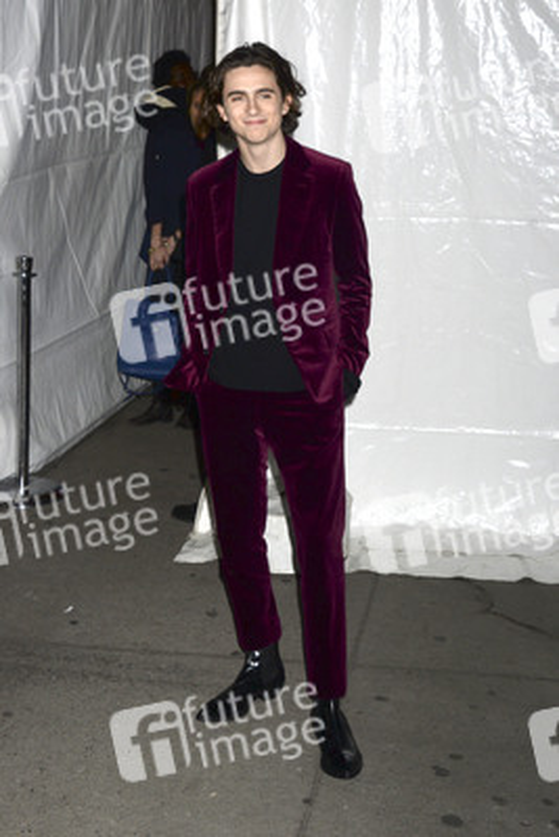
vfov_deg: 43.6
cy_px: 418
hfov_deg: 29.9
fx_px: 1047
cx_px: 280
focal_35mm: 45
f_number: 5.6
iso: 800
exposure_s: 1/250
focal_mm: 45
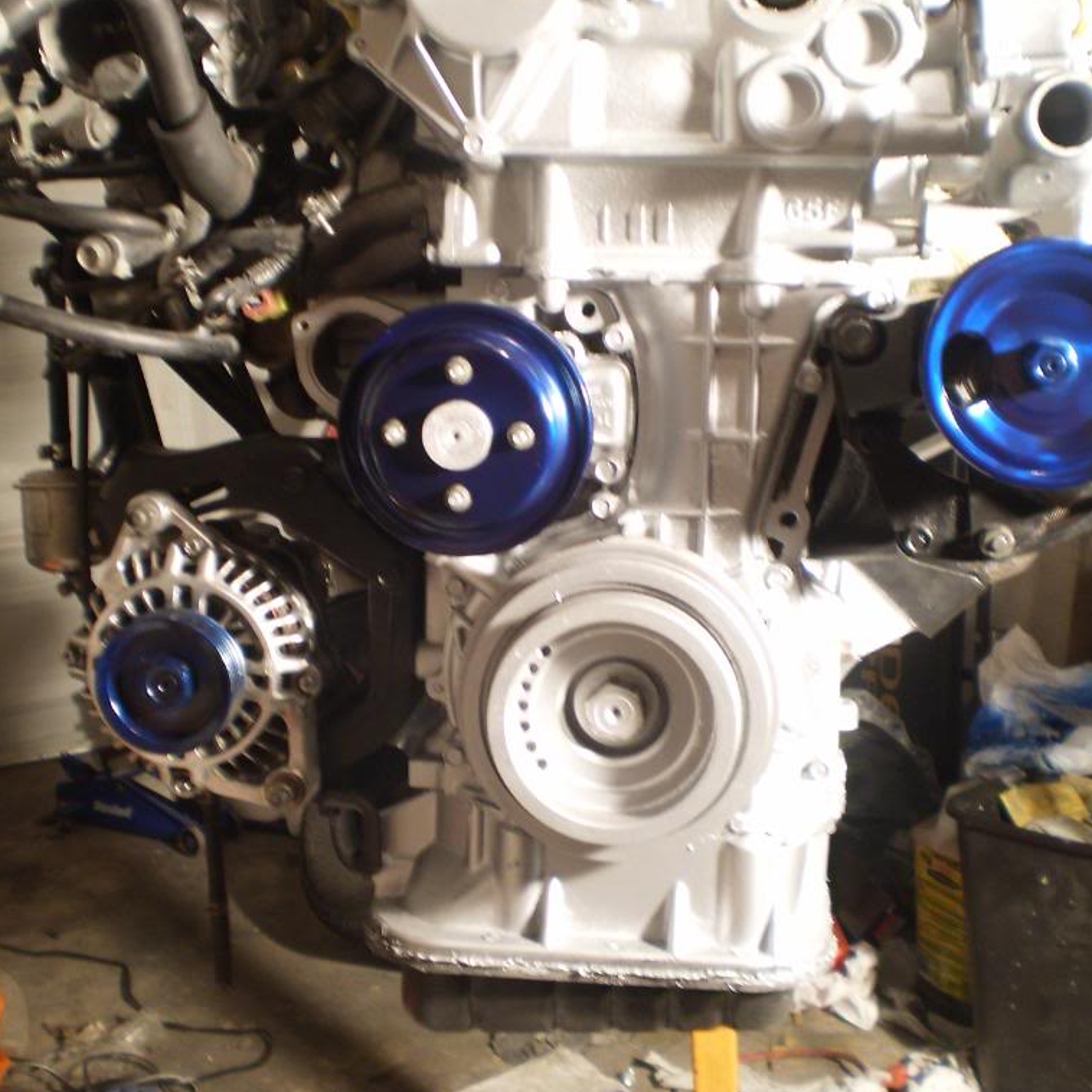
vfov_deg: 39.2
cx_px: 572
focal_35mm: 43
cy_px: 546
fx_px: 1535
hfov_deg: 39.2
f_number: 3.1
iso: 125
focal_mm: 6.3
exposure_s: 1/6
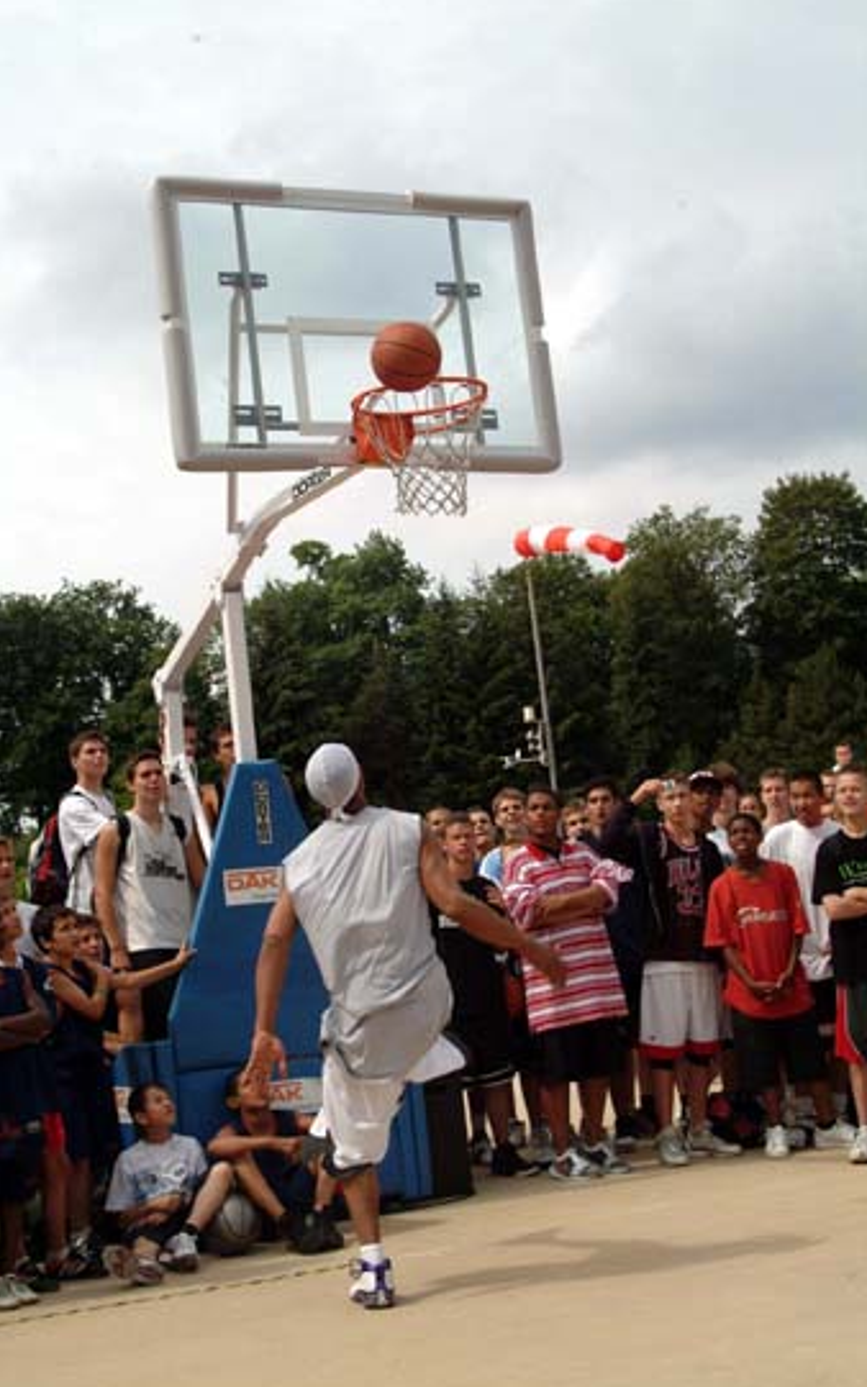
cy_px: 690
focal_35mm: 56
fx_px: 2118
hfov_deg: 23.1
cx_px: 404
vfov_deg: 36.3
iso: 200
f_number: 11
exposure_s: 1/500
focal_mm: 36
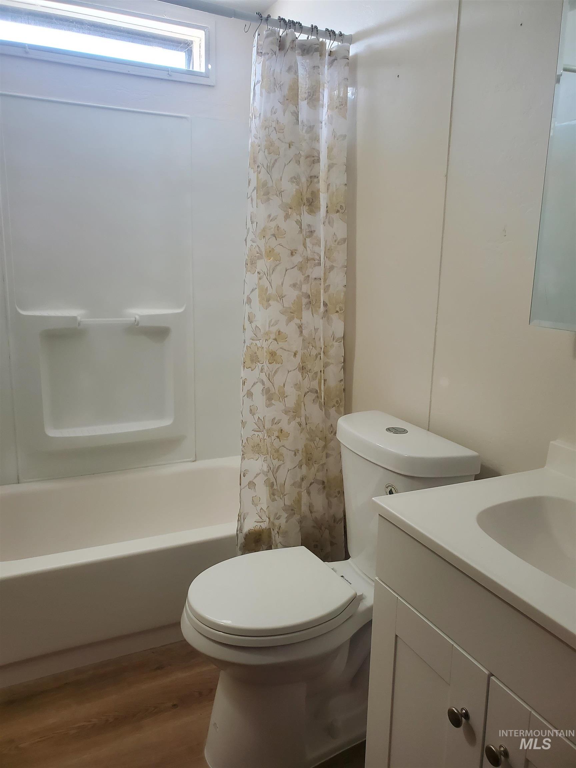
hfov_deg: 53.1
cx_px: 288
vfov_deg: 67.3
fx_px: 577
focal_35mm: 26
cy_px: 384
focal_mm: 4.3
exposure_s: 1/120
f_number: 2.4
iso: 250
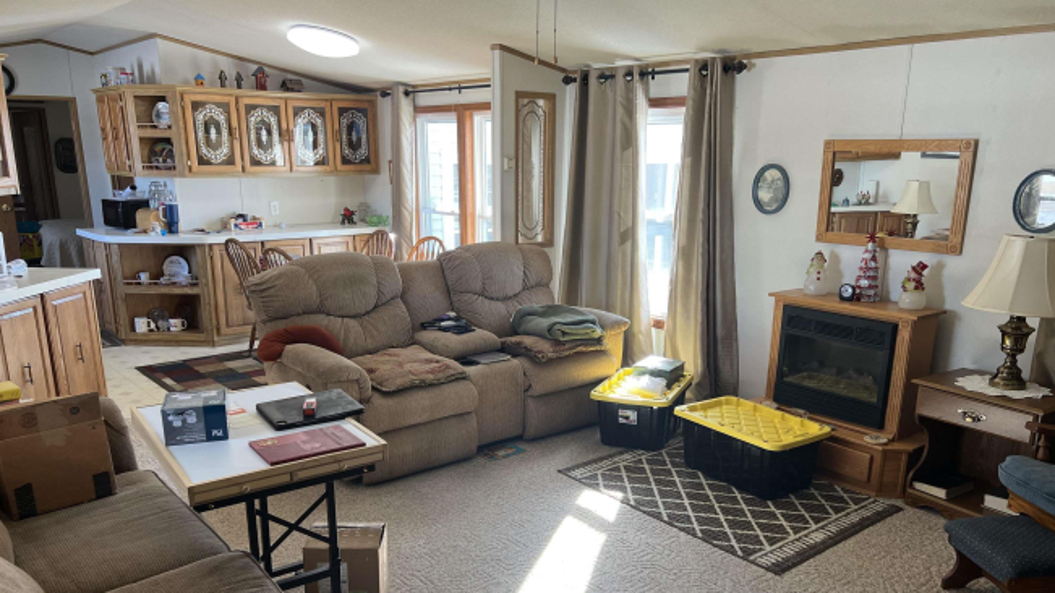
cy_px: 366
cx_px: 536
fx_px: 811
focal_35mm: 29
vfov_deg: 39.9
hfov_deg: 66.1
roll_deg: -0.4
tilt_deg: -15.3
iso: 100
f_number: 1.5
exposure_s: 1/120
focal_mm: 5.7
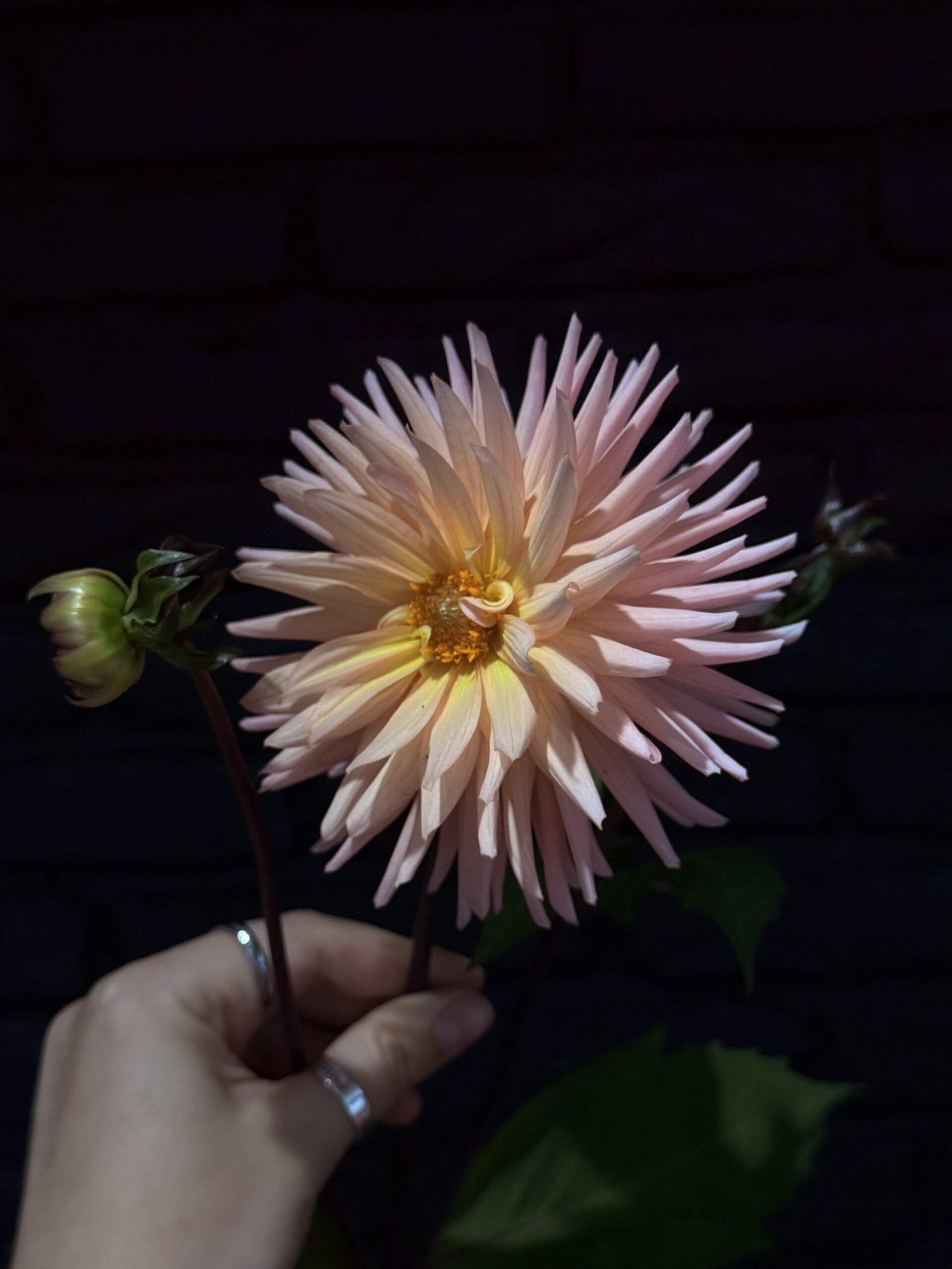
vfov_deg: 39.7
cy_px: 634
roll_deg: +2.3
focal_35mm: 48
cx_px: 476
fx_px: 1760
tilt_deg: -3.6
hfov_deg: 30.3
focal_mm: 6.76
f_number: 1.78
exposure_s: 1/289
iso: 64
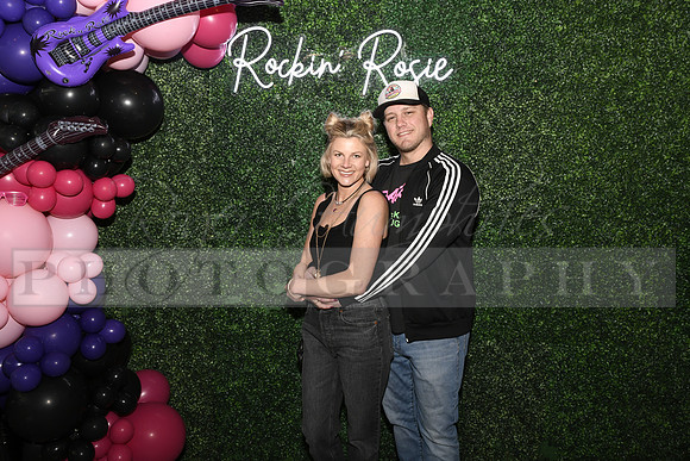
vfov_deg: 42.3
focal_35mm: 31
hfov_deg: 60.3
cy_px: 230
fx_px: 594
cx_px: 345
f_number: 6.3
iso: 500
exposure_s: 1/60
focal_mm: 31
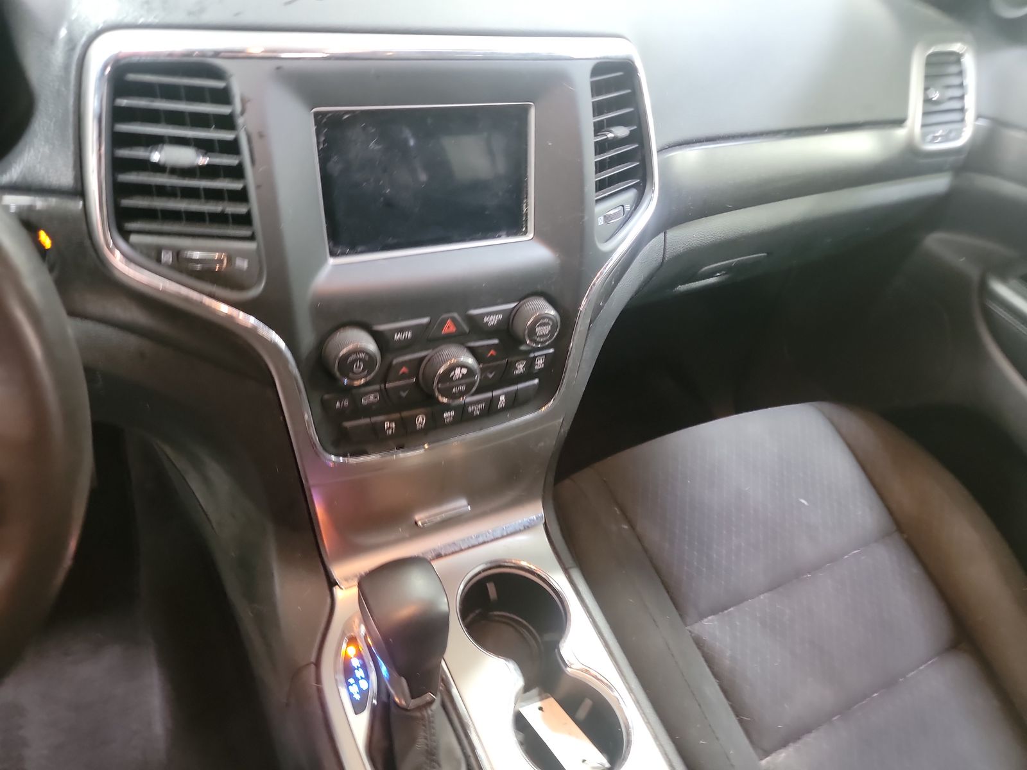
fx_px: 712
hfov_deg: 71.6
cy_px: 385
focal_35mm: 24
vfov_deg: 56.8
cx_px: 514
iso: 1203
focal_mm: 6.7
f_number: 1.8
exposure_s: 1/14
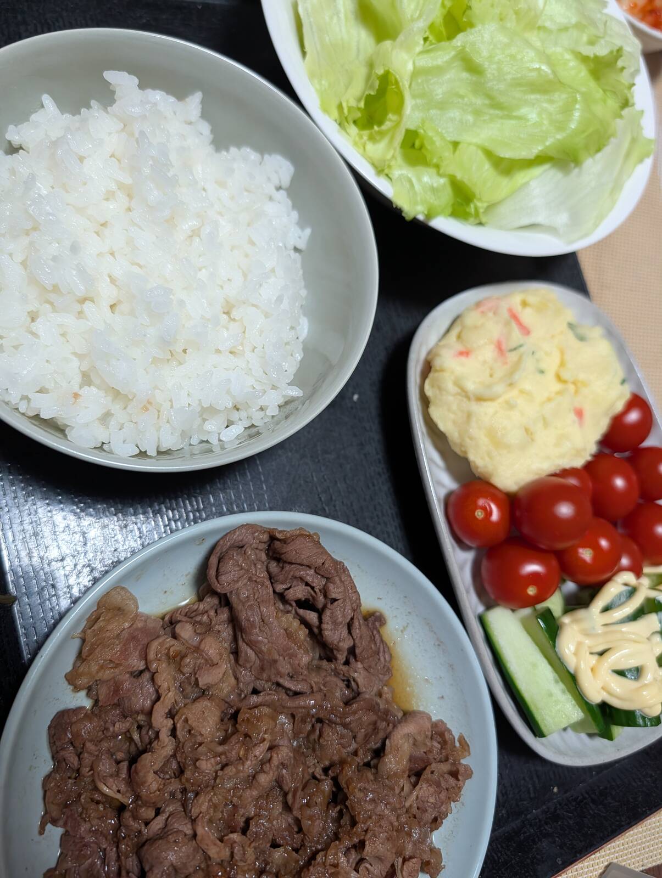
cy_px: 439
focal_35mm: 24
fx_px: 610
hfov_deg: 56.9
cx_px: 331
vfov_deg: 71.5
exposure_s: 1/69.8
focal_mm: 6.9
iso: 465
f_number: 1.68
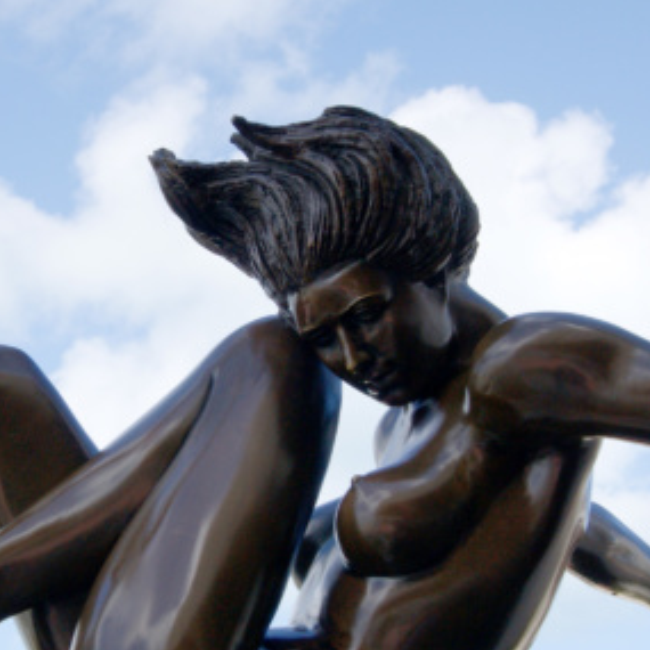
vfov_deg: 18.1
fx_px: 2039
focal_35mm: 96
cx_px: 196
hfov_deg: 18.0
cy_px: 375
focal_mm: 28
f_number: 8
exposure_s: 1/250
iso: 100
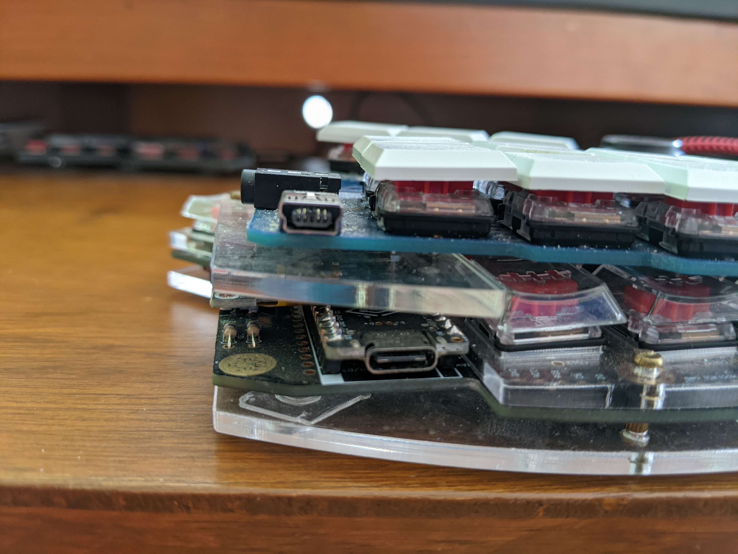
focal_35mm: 27
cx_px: 369
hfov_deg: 65.3
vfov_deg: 51.4
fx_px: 576
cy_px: 277
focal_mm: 4.44
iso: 259
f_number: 1.8
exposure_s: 1/23.7
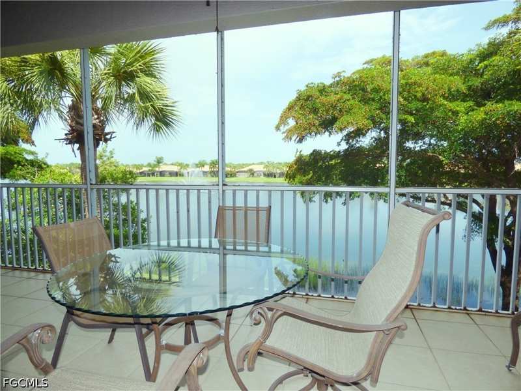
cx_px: 260
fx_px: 301
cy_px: 196
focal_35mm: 20
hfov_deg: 81.7
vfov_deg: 66.0
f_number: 3.5
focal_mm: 3.58
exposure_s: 1/400
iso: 100
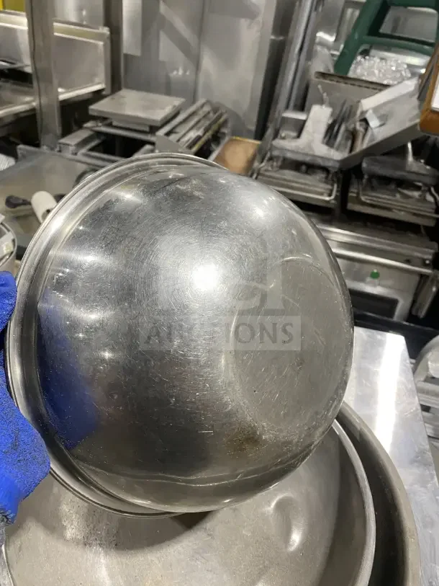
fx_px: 440
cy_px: 293
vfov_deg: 67.3
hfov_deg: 53.1
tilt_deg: -36.9
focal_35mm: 26
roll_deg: -7.6
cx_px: 220
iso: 160
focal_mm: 4.25
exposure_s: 1/60
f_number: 1.8
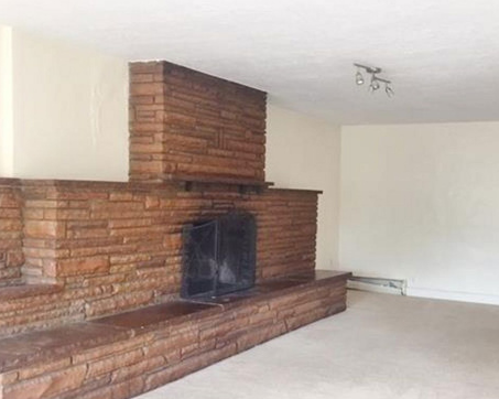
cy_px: 225
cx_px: 325
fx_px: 590
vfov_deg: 37.3
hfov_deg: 45.2
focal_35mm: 40
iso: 100
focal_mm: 4.15
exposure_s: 1/30
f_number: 2.2
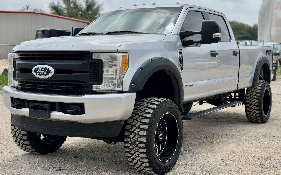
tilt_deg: -3.3
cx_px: 141
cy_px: 78
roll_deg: -2.5
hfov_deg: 39.6
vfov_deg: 25.3
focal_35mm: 51
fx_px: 391
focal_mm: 6.76
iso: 64
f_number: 1.78
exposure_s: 1/5208
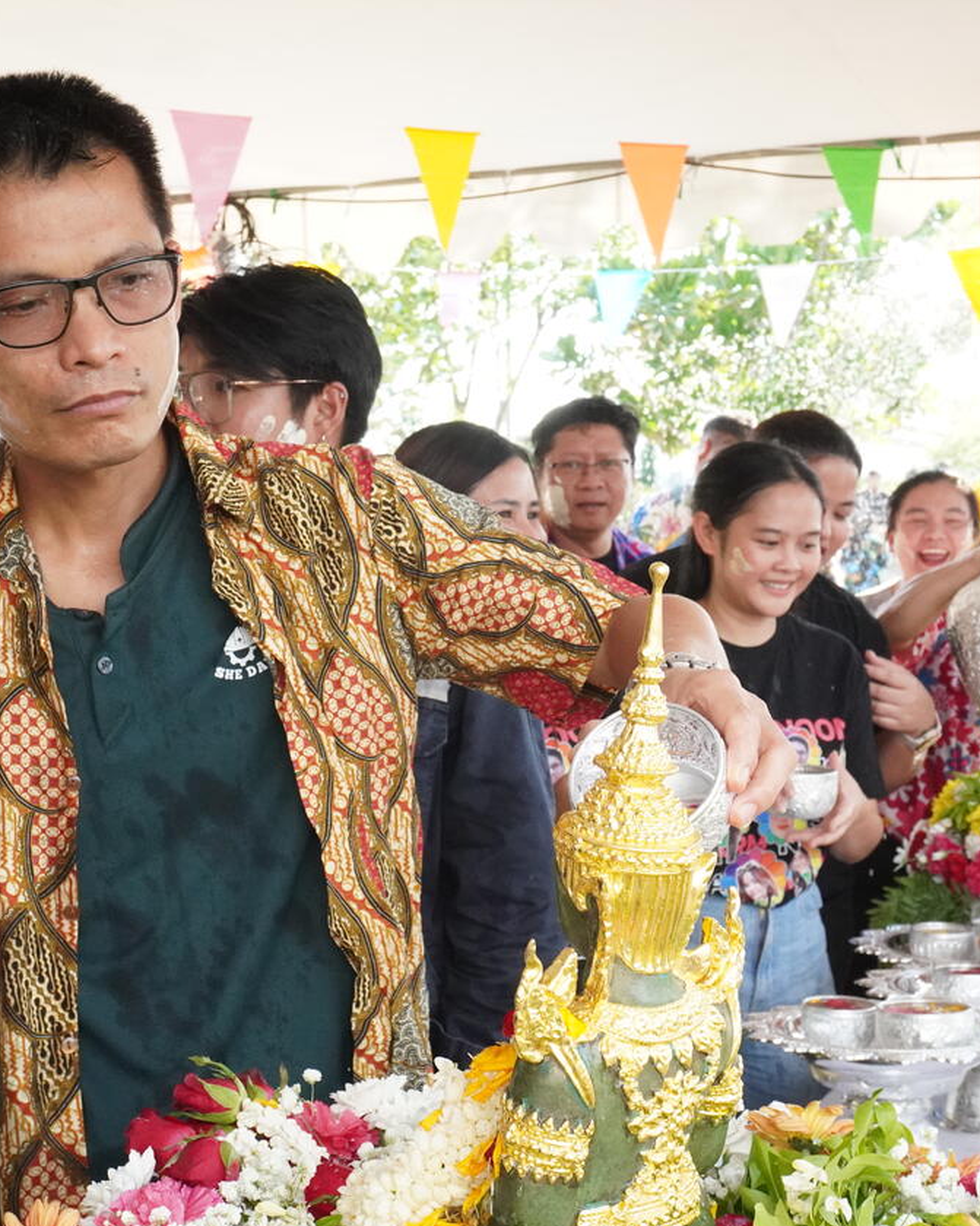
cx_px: 387
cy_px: 609
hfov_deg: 28.2
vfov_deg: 34.9
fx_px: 1948
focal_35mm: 54
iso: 3200
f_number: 9
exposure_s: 1/320
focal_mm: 25
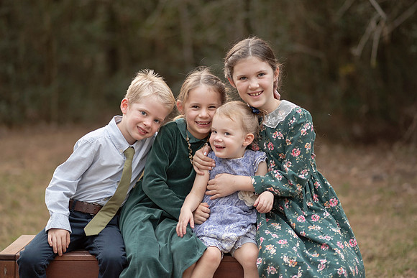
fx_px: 1115
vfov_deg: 14.2
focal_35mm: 96
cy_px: 124
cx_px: 197
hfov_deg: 21.2
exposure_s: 1/640
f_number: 1.8
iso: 500
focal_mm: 85
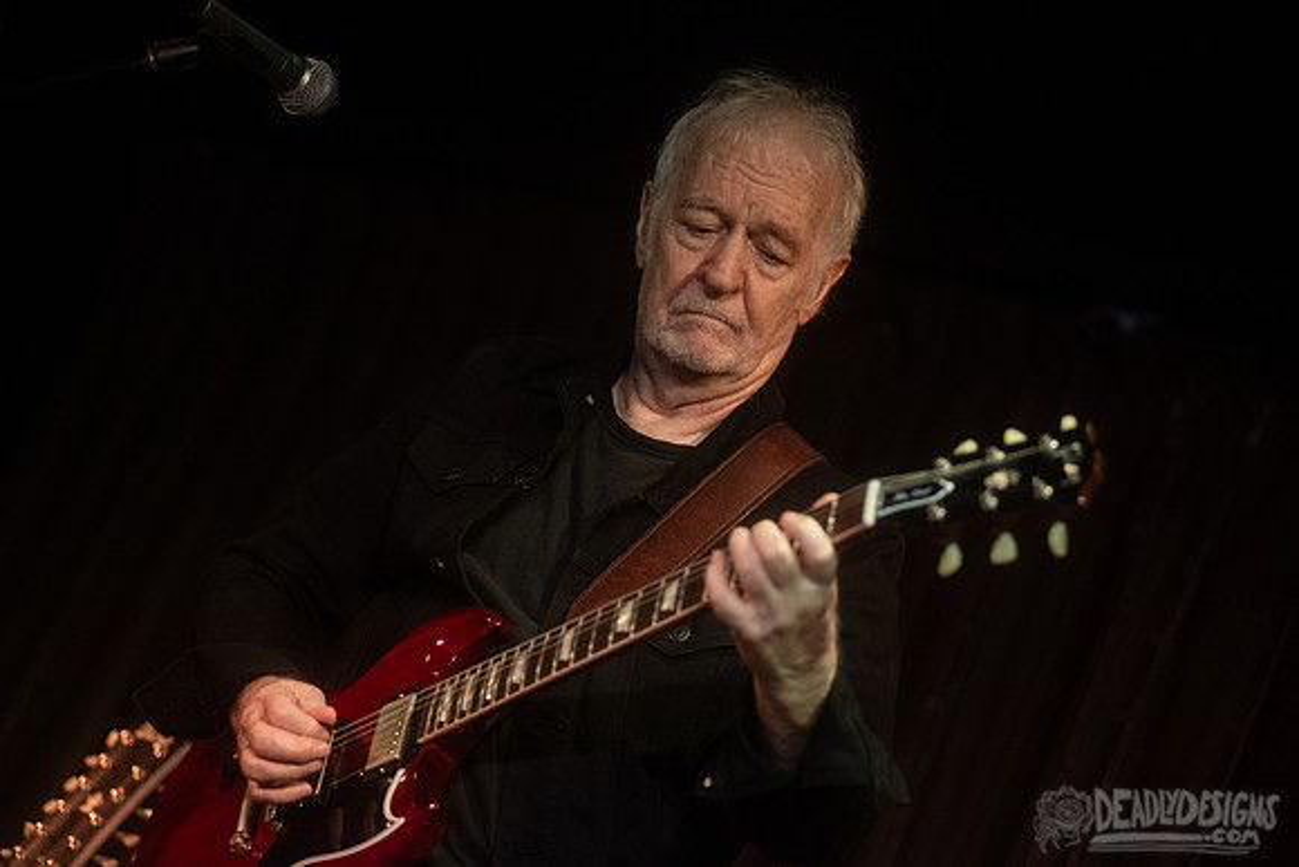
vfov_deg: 13.7
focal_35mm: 100
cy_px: 434
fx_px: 3609
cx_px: 650
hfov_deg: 20.4
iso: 2500
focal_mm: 100
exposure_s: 1/200
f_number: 3.2
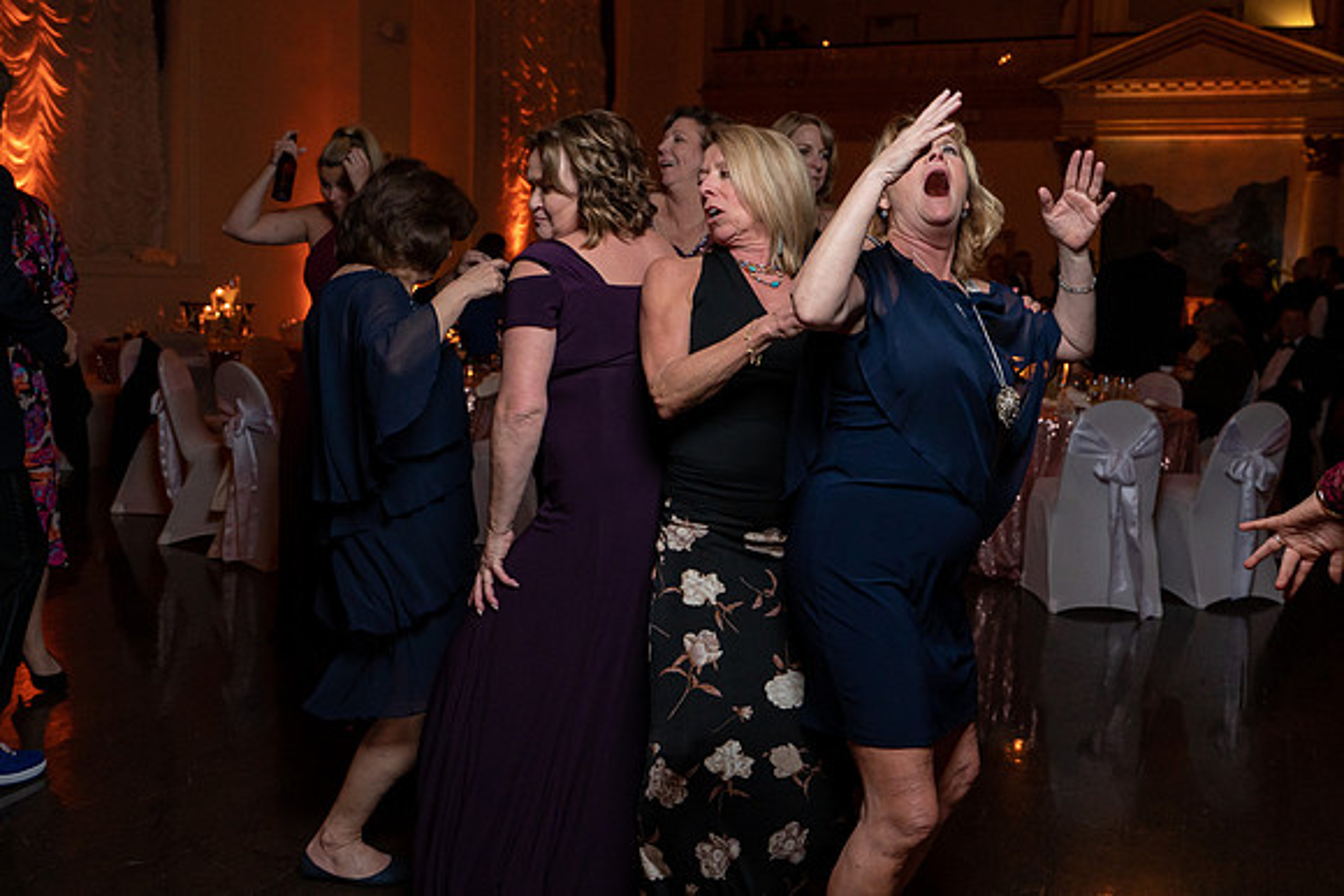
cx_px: 749
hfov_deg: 58.5
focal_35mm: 32
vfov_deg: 41.0
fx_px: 1197
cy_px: 385
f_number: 4
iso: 2000
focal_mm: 27
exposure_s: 1/200
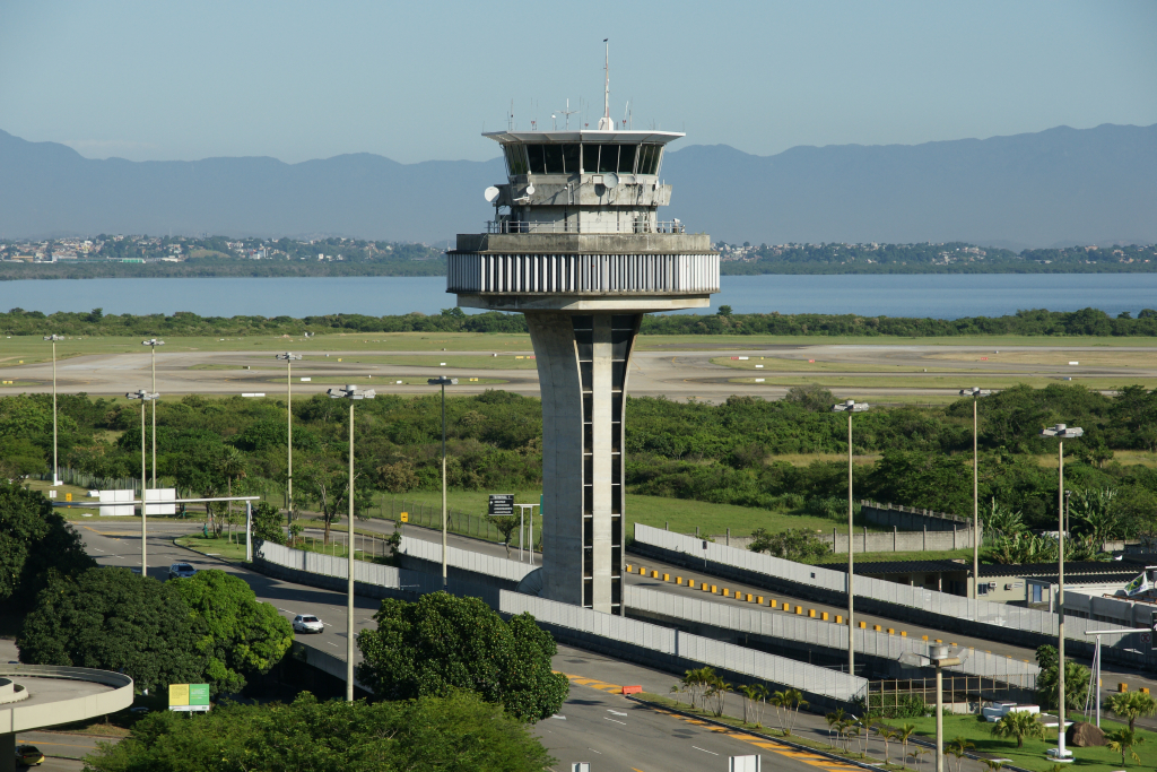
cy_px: 386
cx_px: 578
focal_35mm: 112
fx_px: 3616
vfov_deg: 12.2
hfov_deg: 18.2
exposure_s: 1/800
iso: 200
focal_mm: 75
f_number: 8
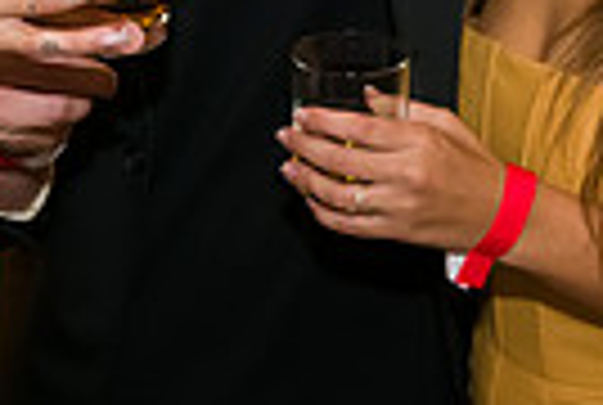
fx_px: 2031
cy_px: -232
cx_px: 202
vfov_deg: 10.9
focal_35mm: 121
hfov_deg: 16.8
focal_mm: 28
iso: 1600
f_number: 2.8
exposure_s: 1/80
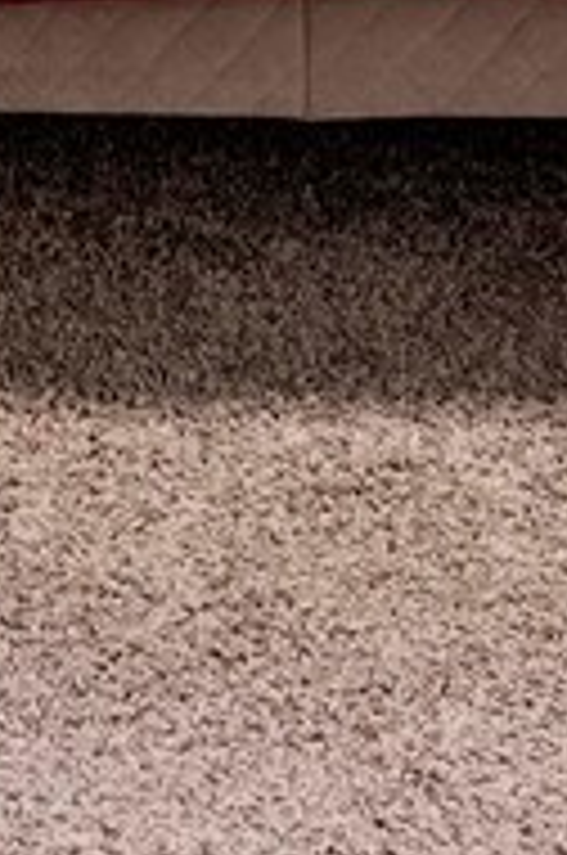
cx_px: -790
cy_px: -1469
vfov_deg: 10.6
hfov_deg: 8.3
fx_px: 3604
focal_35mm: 152
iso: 200
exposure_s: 1.3
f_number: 8
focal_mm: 17
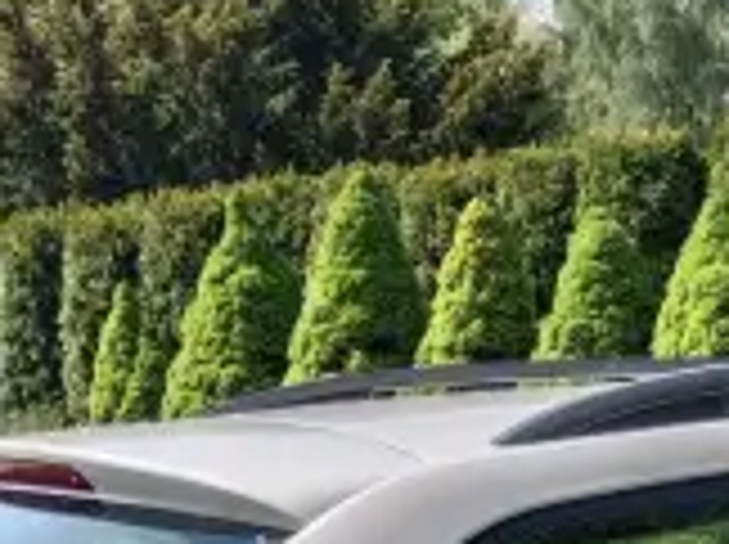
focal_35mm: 103
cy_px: 1030
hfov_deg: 18.1
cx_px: 896
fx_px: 2166
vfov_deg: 12.8
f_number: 1.8
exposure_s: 1/215
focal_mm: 3.96
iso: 101
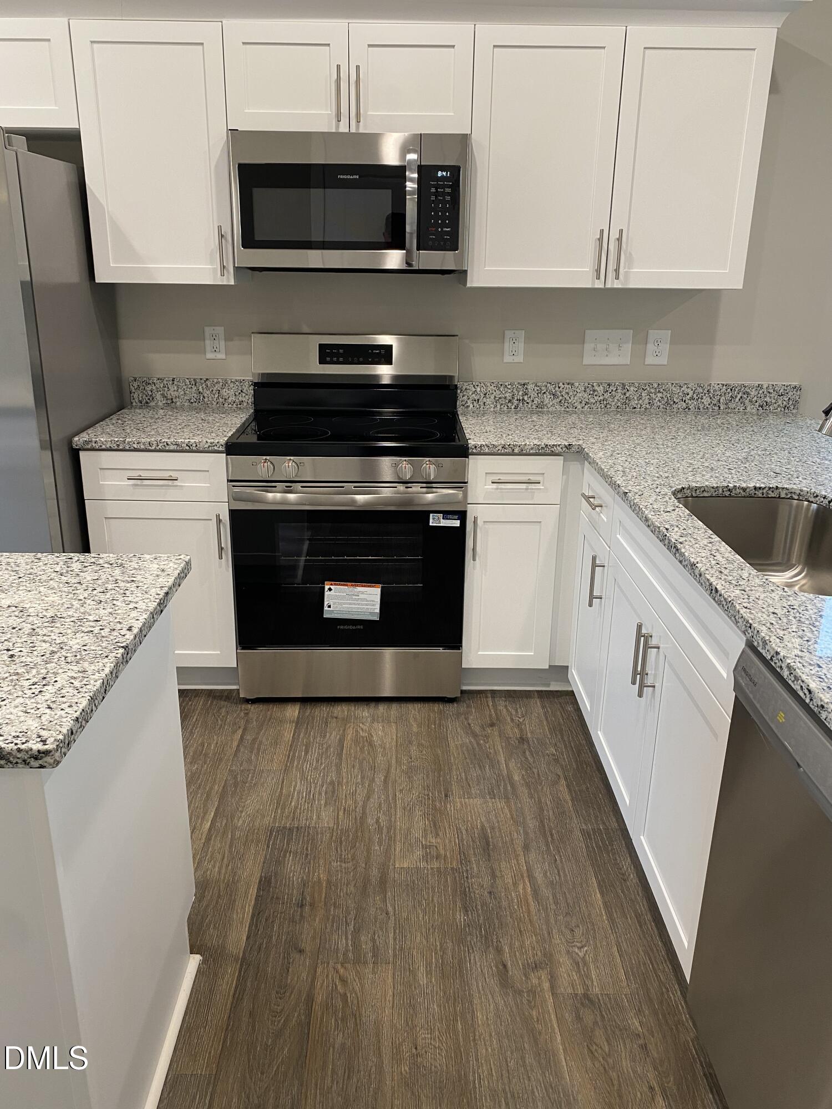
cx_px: 416
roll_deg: -0.3
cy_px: 554
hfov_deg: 53.1
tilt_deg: -18.8
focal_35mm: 26
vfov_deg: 67.3
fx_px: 833
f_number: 1.8
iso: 100
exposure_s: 1/60
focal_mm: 4.25
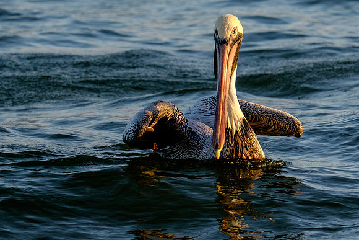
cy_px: 130
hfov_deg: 4.0
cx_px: 230
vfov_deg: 2.7
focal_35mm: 516
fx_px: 5143
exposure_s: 1/1000
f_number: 5.6
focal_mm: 200
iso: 400
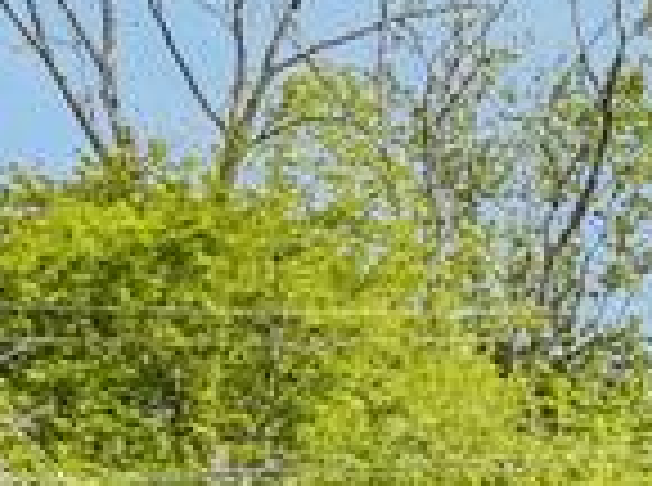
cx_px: 1938
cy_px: 999
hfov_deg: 10.2
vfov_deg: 9.6
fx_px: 2687
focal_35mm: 143
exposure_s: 1/640
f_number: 8
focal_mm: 21
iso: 400
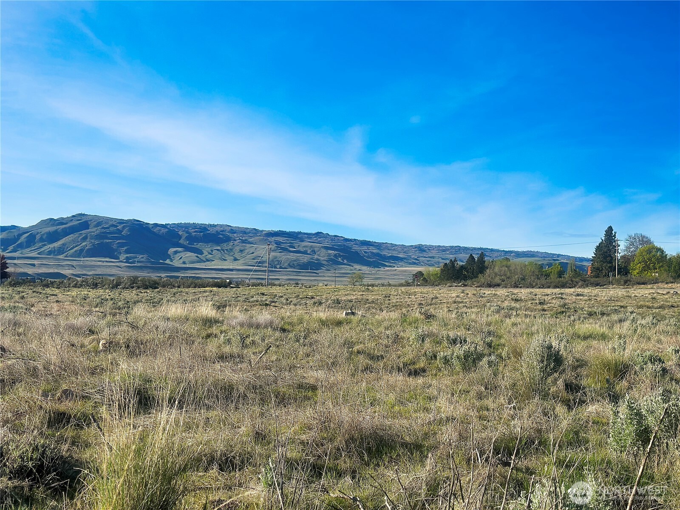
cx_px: 340
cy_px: 255
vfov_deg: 30.3
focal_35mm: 48
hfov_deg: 39.7
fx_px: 943
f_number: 1.78
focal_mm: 6.86
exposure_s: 1/5882
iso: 100
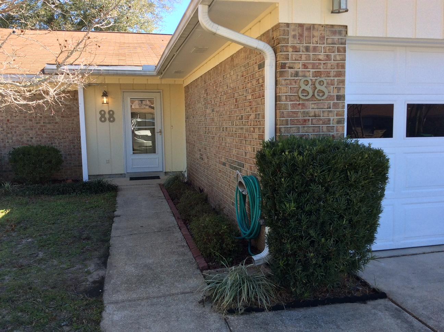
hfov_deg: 56.9
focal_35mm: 32
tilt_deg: -7.1
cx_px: 222
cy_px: 166
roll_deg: +3.2
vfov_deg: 44.1
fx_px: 410
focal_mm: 3.3
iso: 32
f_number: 2.4
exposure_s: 1/301
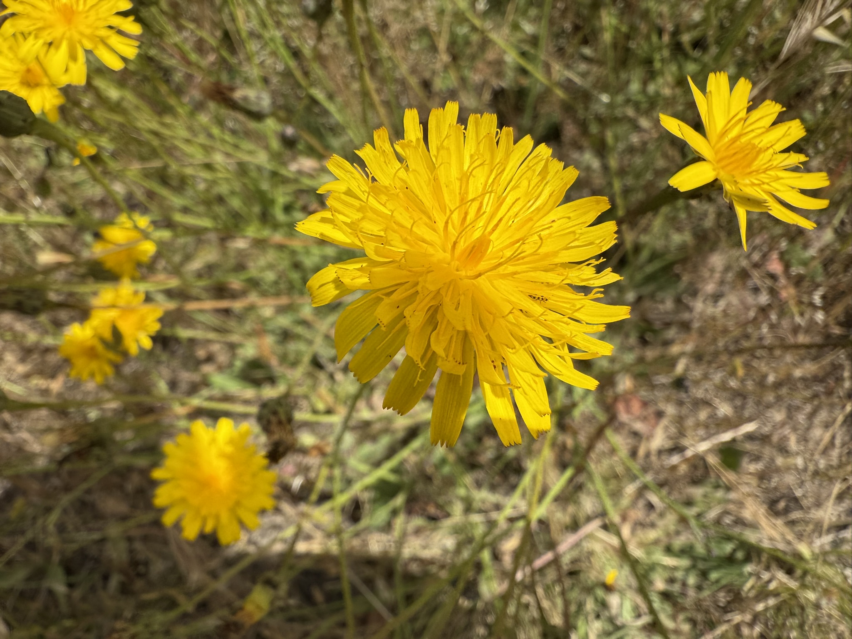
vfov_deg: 56.8
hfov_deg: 71.6
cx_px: 426
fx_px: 591
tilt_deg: -60.3
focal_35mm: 24
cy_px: 320
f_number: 2.2
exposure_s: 1/2053
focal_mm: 2.22
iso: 40
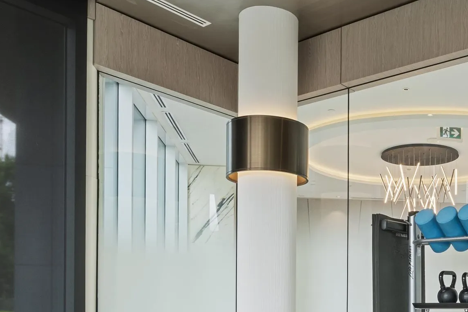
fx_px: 576
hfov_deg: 42.1
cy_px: 299
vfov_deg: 28.7
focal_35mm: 44
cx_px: 380
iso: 100
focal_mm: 11
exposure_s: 1/2.5
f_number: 11
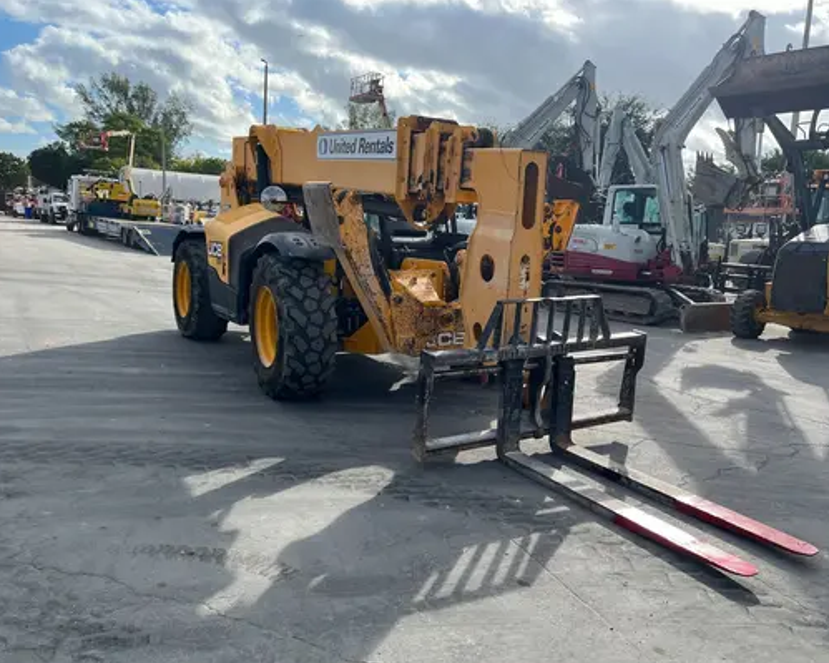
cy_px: 340
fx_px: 687
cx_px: 449
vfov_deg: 51.5
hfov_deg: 62.1
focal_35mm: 28
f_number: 1.6
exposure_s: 1/2309
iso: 50
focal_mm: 5.1
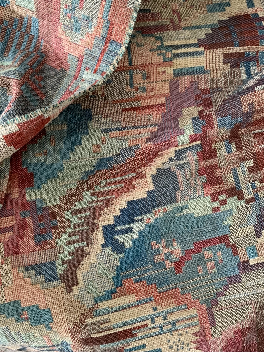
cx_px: 132
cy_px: 176
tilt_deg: -79.6
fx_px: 264
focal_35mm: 26
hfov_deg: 53.1
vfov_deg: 67.3
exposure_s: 1/60
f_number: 1.8
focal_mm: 4.25
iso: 200
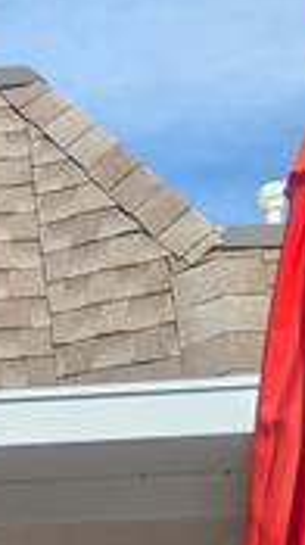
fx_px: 1659
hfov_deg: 10.0
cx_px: -240
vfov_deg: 15.2
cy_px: 1071
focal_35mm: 115
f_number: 1.68
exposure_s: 1/1323
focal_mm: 6.9
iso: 22
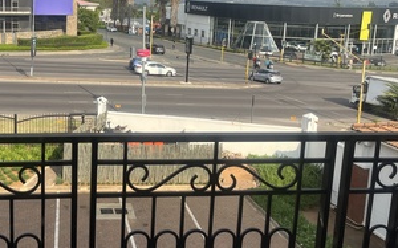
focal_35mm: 46
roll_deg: -1.7
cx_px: 107
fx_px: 499
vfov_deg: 27.8
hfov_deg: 42.4
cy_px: 86
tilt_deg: -12.1
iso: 50
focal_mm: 5.1
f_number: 1.6
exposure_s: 1/2463
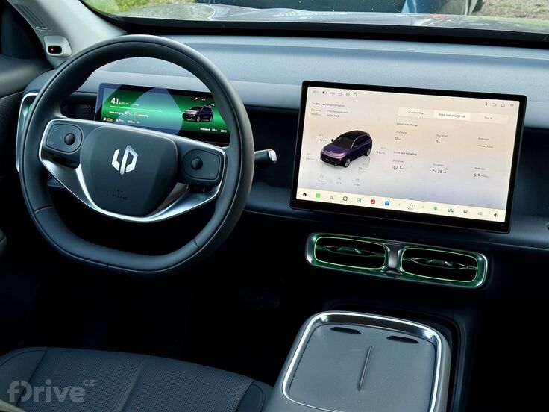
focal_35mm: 48
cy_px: 206
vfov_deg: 30.3
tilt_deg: -25.1
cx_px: 274
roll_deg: -2.4
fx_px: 761
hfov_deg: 39.7
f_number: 1.78
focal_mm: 6.76
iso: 50
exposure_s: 1/121
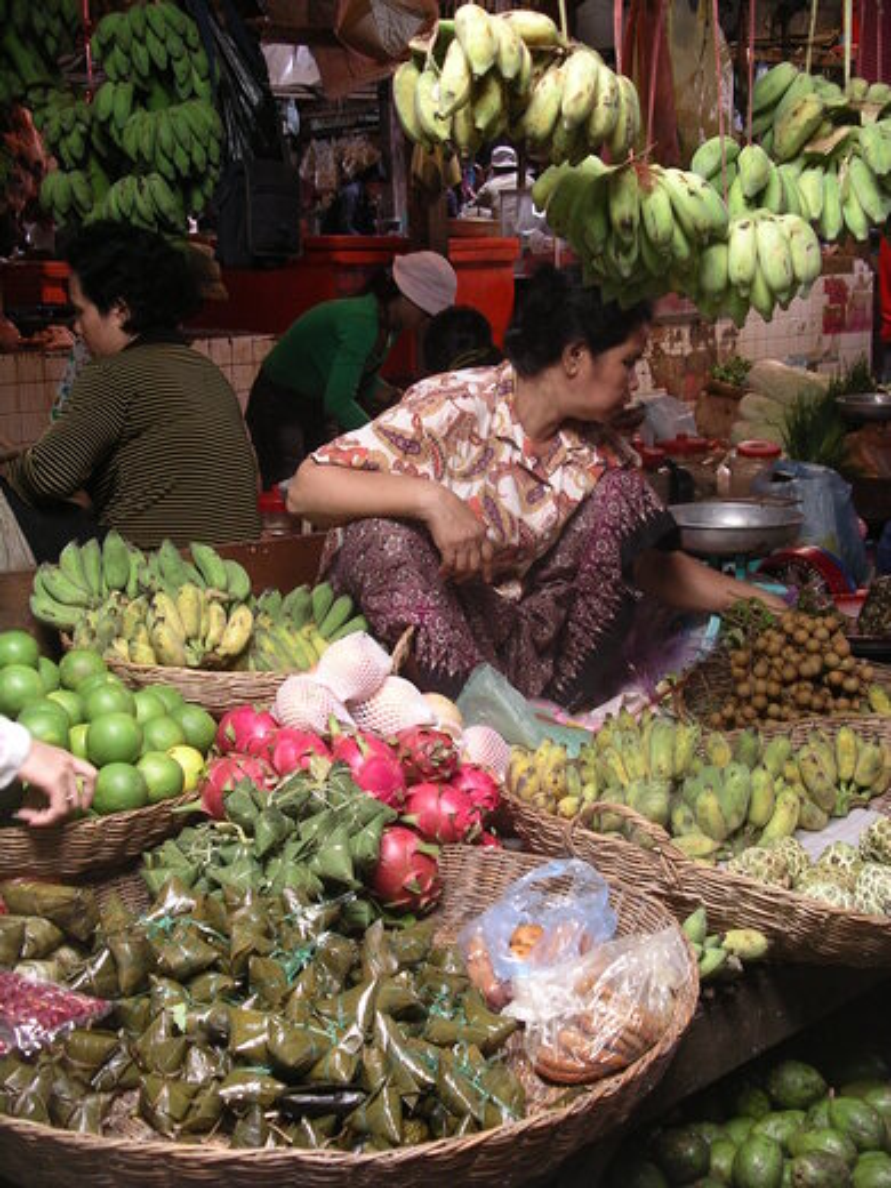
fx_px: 1785
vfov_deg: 36.8
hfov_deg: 28.0
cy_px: 594
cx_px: 446
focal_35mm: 52
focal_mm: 10.9
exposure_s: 1/17
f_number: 3.2
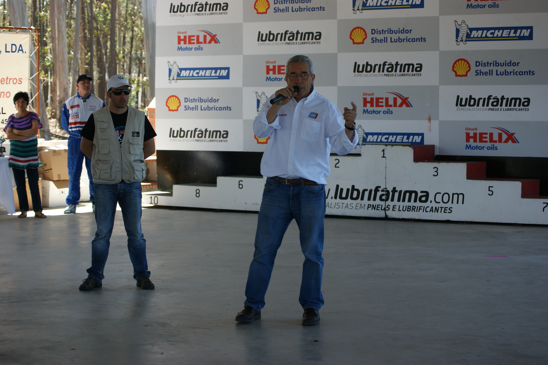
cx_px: 274
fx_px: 1255
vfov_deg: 16.5
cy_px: 182
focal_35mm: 82
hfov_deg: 24.6
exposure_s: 1/125
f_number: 4.5
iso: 100
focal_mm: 55
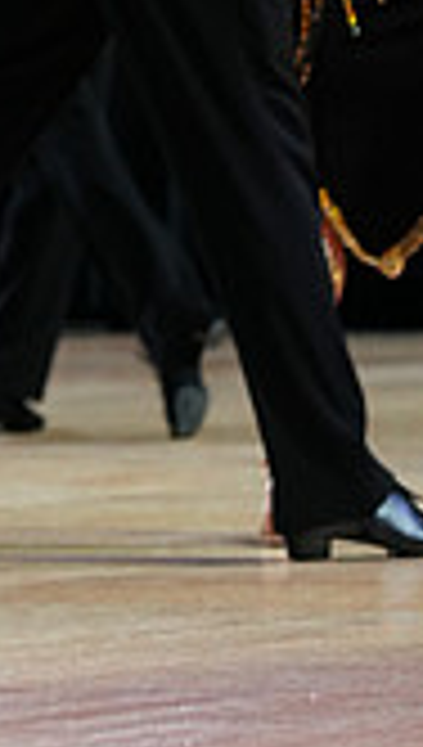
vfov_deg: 5.1
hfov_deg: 2.9
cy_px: -252
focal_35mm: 424
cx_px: -439
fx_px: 8412
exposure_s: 1/320
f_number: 4
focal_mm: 116
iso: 2500
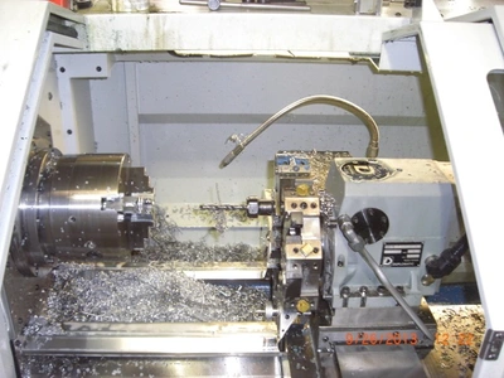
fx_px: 553
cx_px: 252
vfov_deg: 37.7
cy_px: 189
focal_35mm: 38
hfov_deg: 49.0
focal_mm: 6.2
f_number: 2.7
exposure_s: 1/60
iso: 200
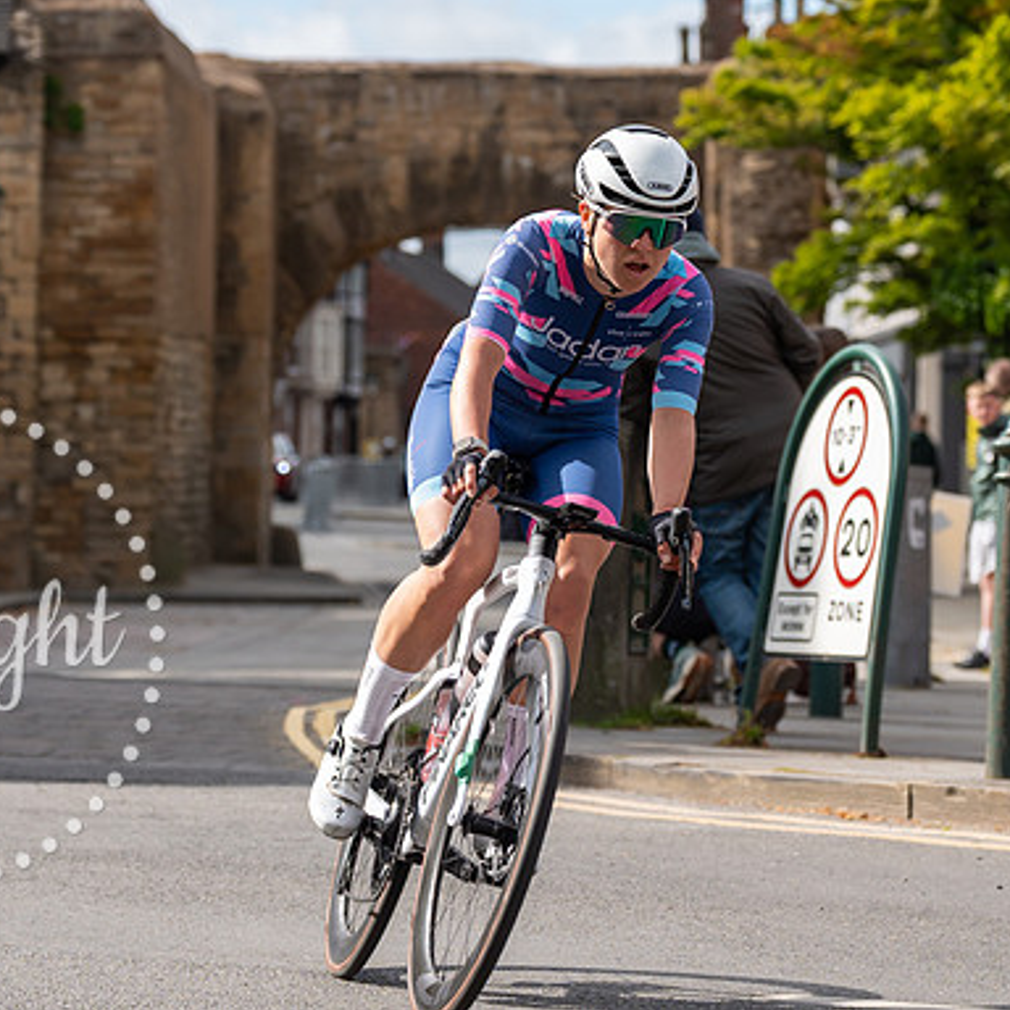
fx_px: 5876
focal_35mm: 178
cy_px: 202
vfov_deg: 9.8
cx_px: 713
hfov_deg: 9.8
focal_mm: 87
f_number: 4
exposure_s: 1/1000
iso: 125
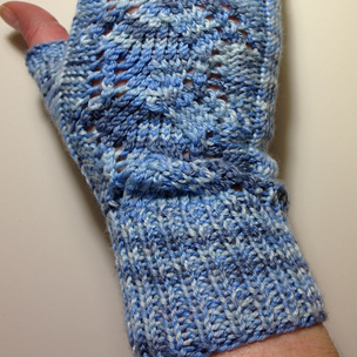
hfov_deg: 35.4
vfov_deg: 34.5
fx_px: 560
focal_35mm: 48
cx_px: 181
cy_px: 81
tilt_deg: -81.4
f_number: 2.4
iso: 50
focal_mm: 4.12
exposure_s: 1/40
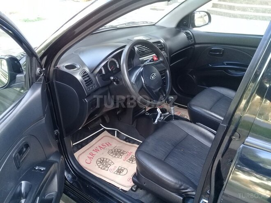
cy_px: 102
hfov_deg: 58.4
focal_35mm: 31
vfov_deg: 45.4
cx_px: 136
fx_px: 243
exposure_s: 1/33
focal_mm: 3.3
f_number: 2.2
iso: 100
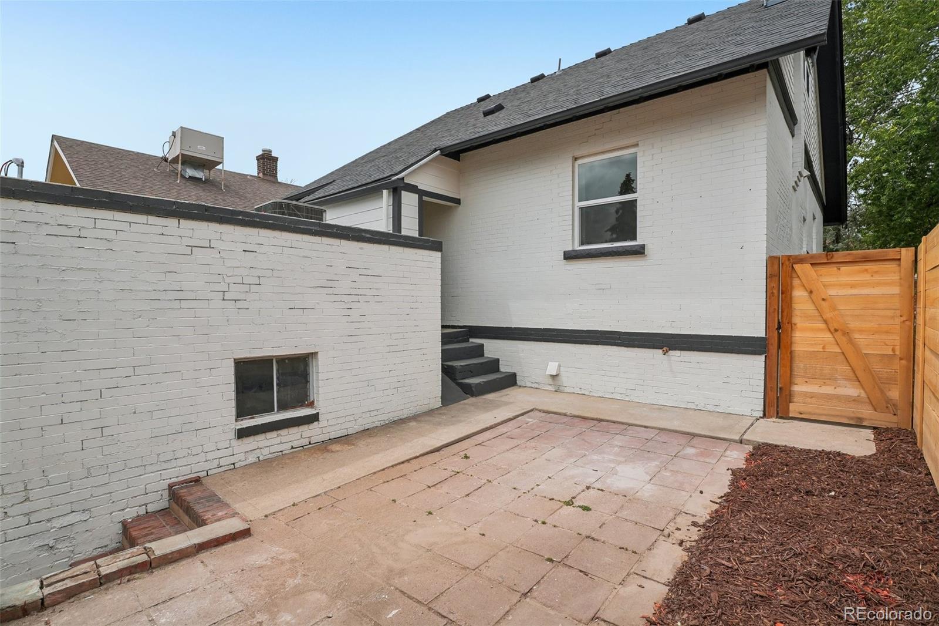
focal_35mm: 16
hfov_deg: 95.0
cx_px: 470
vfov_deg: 72.0
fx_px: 430
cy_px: 313
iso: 100
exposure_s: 1/750
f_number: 8
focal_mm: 11
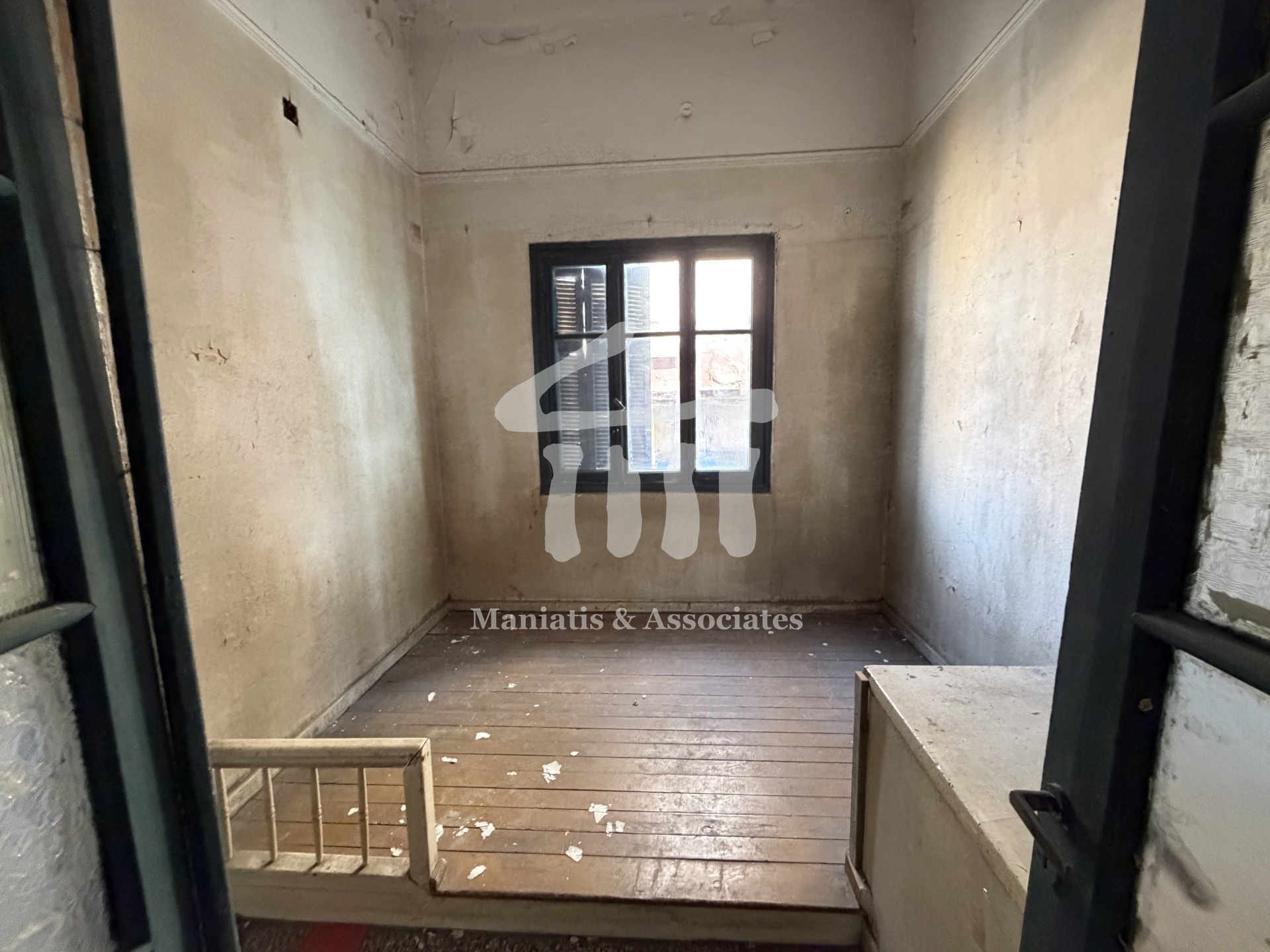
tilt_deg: -9.0
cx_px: 635
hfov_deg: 102.1
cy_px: 476
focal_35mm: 14
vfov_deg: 85.7
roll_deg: +1.7
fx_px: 514
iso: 640
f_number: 2.2
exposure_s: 1/60
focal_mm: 2.22
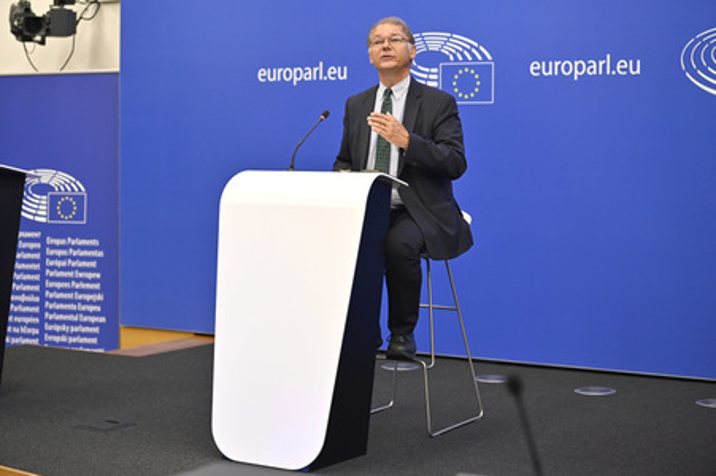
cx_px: 358
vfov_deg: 19.4
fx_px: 1391
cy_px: 238
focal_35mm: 70
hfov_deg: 28.9
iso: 1600
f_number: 2.8
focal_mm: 70
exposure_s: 1/320
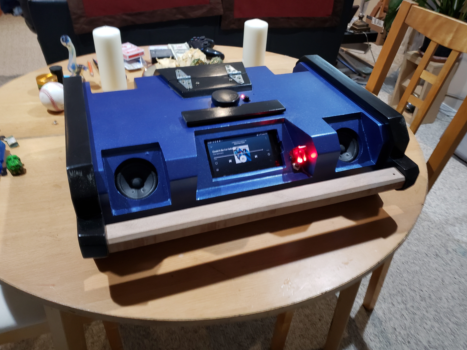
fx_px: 364
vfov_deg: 51.3
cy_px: 178
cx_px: 237
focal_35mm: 27
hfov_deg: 65.3
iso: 250
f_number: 1.5
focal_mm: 4.3
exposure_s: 1/10
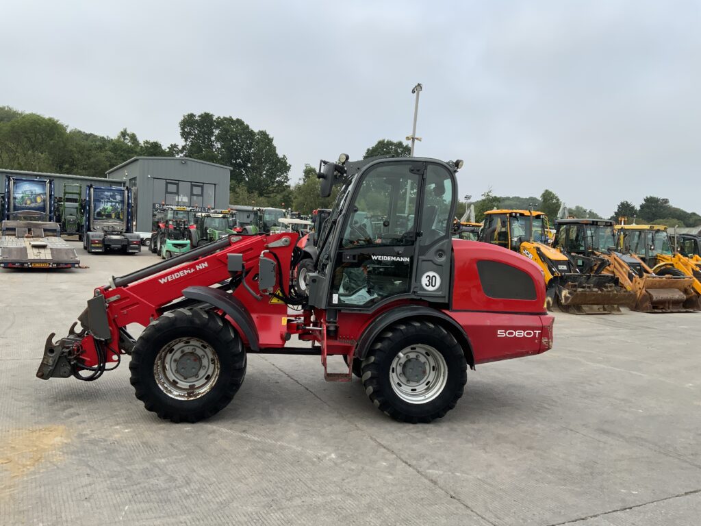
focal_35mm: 29
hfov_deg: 61.7
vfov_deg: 48.2
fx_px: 587
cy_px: 263
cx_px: 350
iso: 16
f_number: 1.8
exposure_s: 1/292
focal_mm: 3
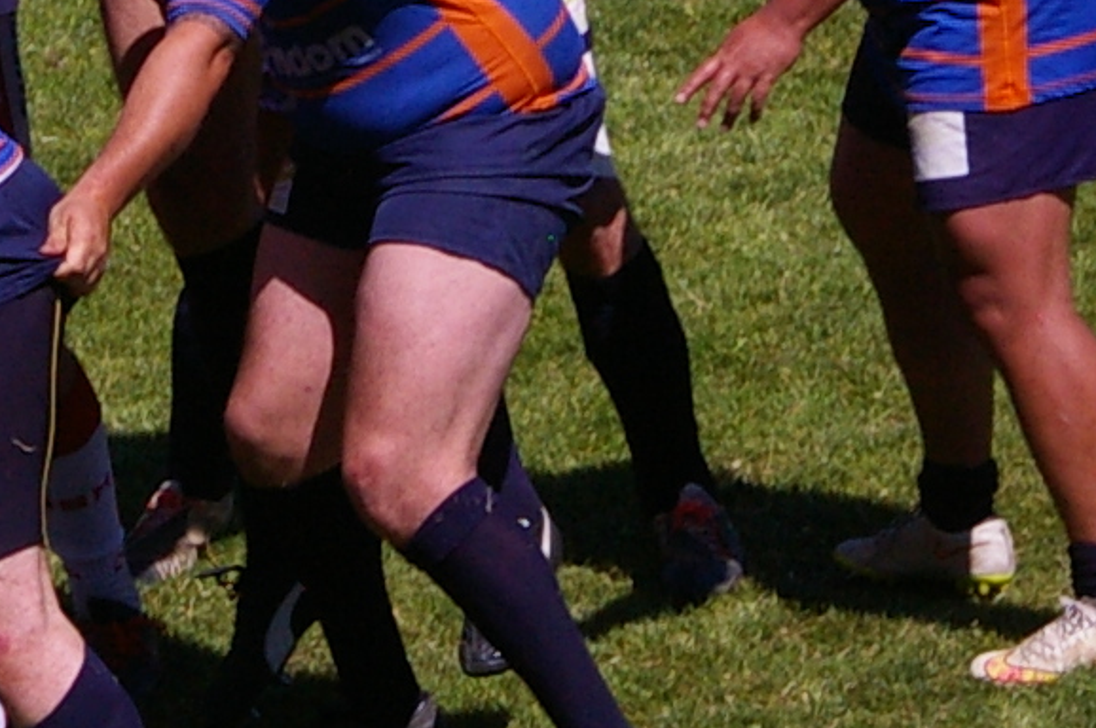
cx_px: 207
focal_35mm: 586
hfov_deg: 3.5
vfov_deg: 2.3
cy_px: -301
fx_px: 17808
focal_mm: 75
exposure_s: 1/750
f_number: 11
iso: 400
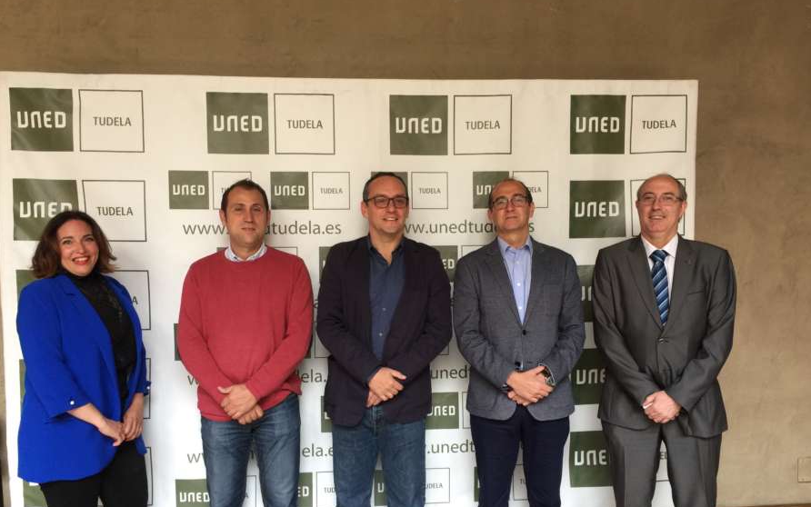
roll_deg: +0.8
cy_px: 295
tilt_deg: -1.6
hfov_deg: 61.2
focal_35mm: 31
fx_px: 685
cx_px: 407
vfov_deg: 40.5
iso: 40
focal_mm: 4.15
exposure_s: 1/30
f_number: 2.2
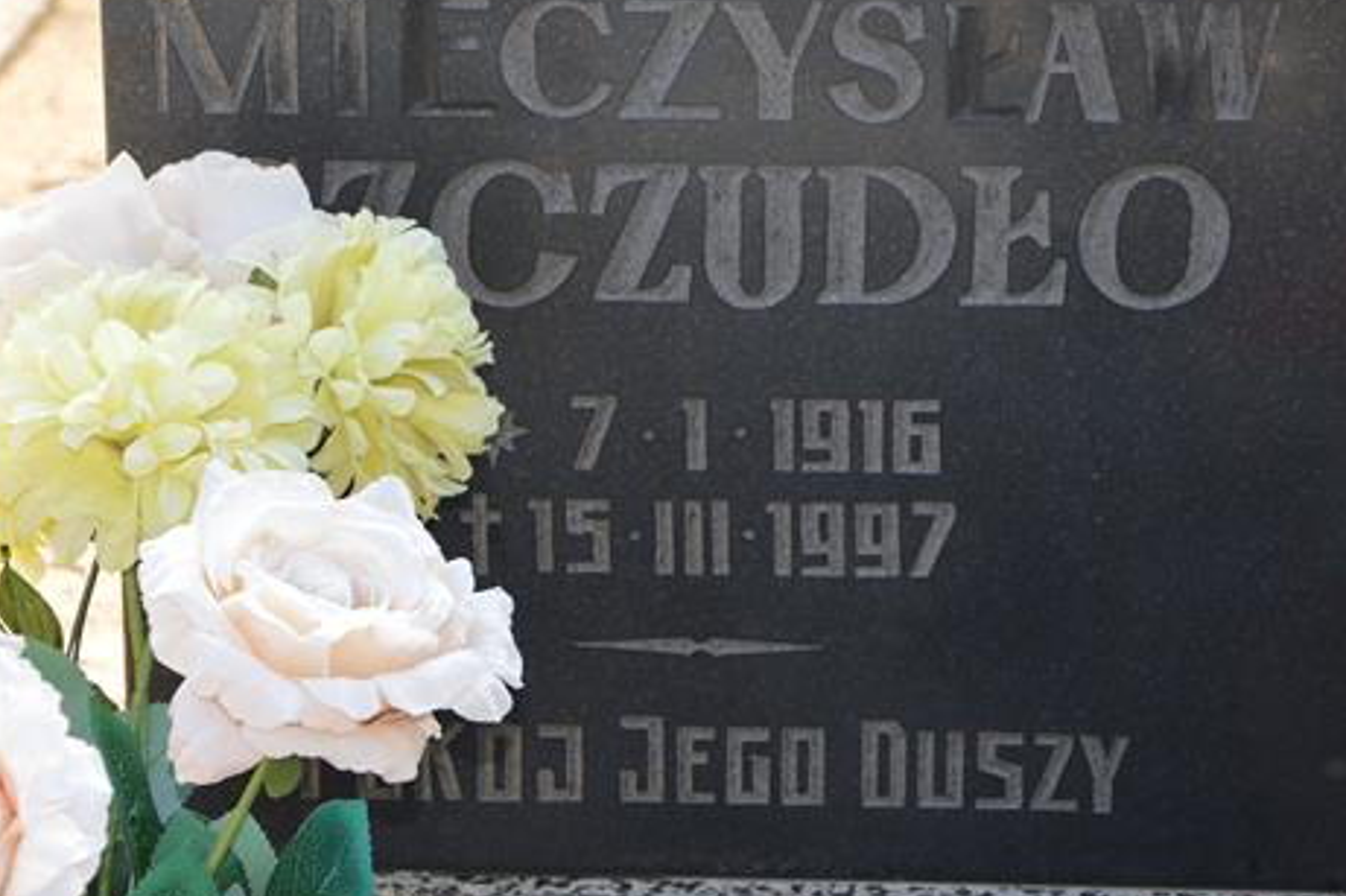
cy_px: 438
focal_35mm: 129
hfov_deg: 15.9
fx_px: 4821
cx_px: 672
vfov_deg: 10.6
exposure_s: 1/125
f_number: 5.3
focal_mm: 62
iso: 220
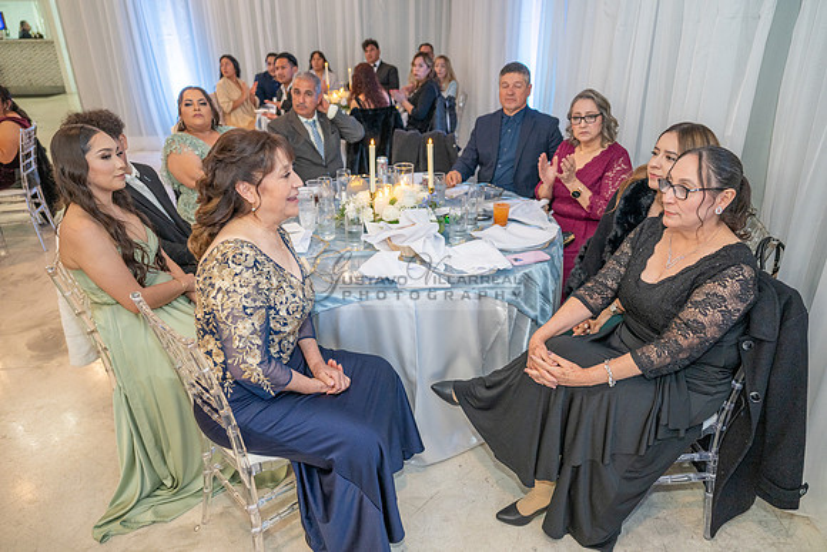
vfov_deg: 53.2
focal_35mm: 24
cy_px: 276
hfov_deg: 73.7
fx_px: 551
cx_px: 414
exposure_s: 1/160
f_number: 2.8
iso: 1000
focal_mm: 24
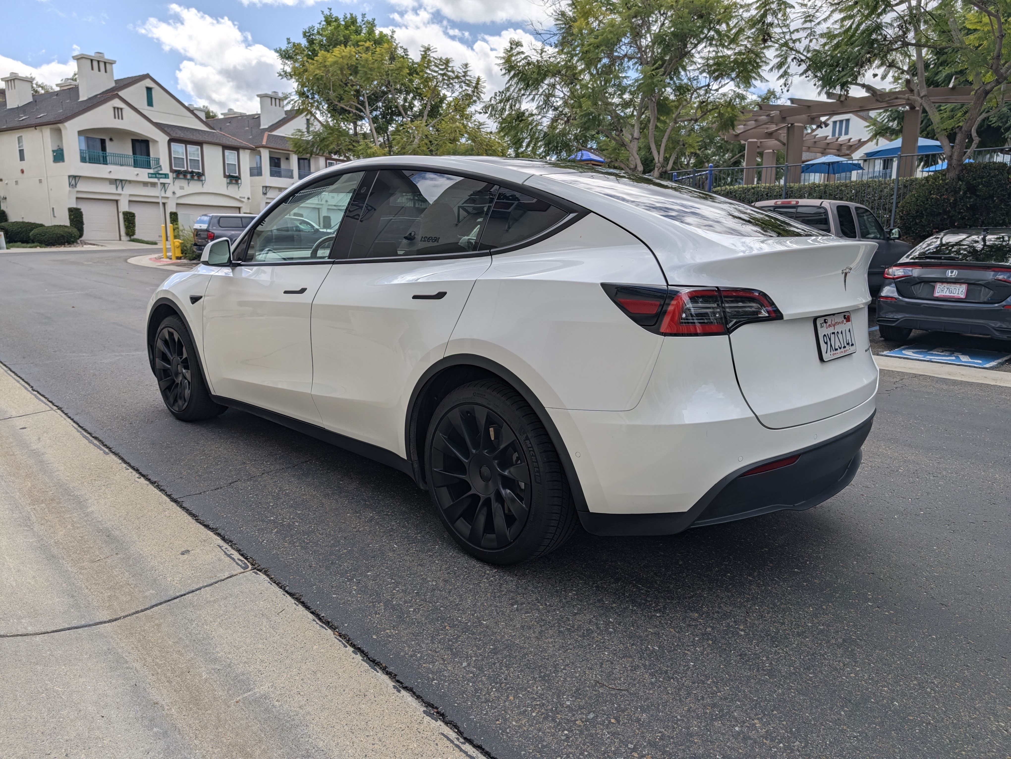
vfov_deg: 56.9
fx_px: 701
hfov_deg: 71.6
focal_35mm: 24
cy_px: 380
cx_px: 506
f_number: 1.68
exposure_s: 1/2146
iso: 22
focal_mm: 6.9
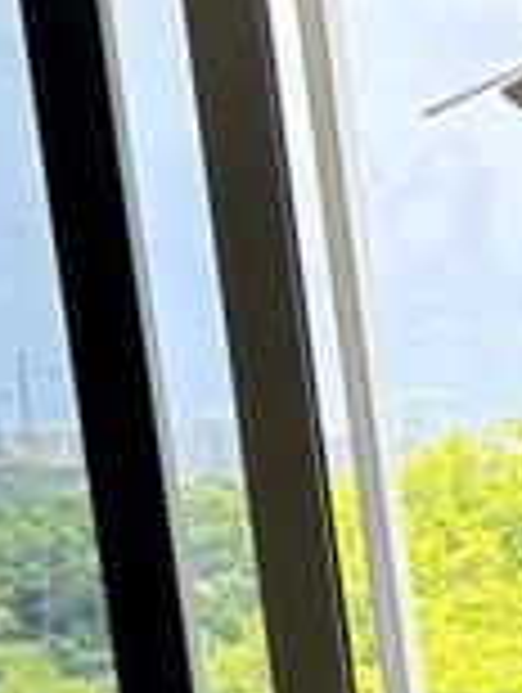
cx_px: 1570
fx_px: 3750
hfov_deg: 7.1
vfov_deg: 9.5
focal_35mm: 187
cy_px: 1606
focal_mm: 6.76
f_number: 1.78
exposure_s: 1/840
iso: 100
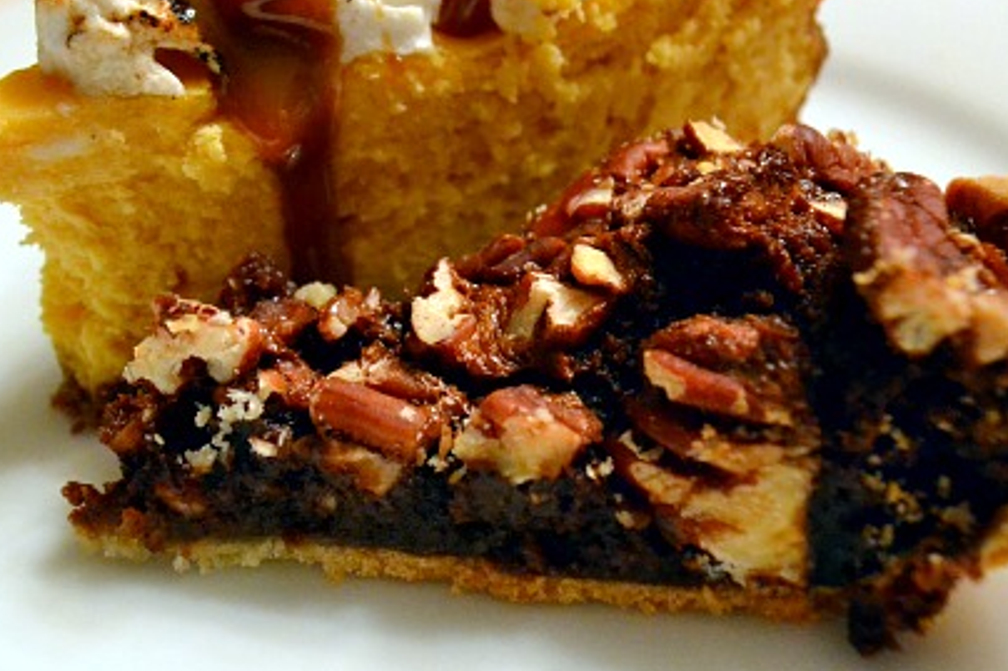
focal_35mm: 49
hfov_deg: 40.3
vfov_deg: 27.3
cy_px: 224
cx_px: 531
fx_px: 1371
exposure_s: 1/60
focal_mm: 22
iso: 3200
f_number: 3.8
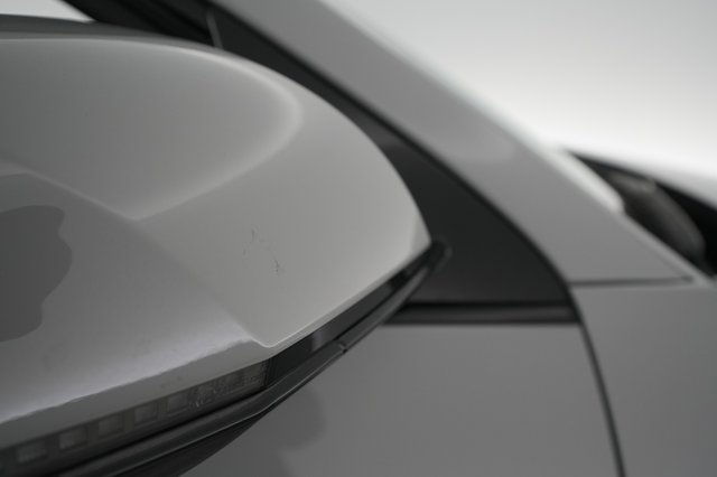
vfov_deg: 46.4
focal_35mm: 28
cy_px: 238
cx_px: 358
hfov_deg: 65.5
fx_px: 557
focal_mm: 28
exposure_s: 1/100
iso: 1600
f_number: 5
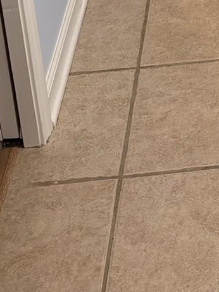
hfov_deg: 11.8
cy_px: -180
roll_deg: +2.9
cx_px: 337
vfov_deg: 14.9
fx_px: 1012
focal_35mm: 120
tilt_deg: -20.4
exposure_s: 1/120
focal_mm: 6.76
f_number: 1.78
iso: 160
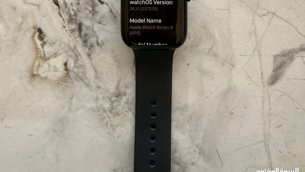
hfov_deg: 56.6
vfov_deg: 30.8
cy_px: -8
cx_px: 153
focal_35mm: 35
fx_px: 283
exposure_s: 1/99
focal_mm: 2.22
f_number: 2.2
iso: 40
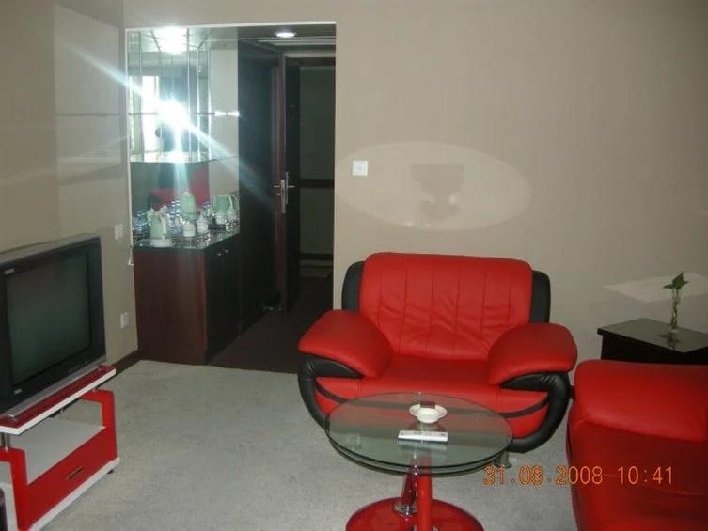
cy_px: 266
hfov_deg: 51.3
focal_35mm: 36
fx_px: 736
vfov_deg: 39.7
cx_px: 354
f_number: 2.7
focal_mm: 7.5
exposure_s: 1/60
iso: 144
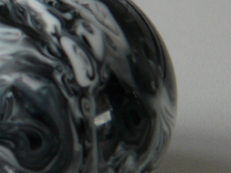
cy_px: 77
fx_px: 908
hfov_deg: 13.8
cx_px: -95
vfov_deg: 10.9
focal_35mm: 136
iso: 100
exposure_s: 1/80
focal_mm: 7.7
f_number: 3.2
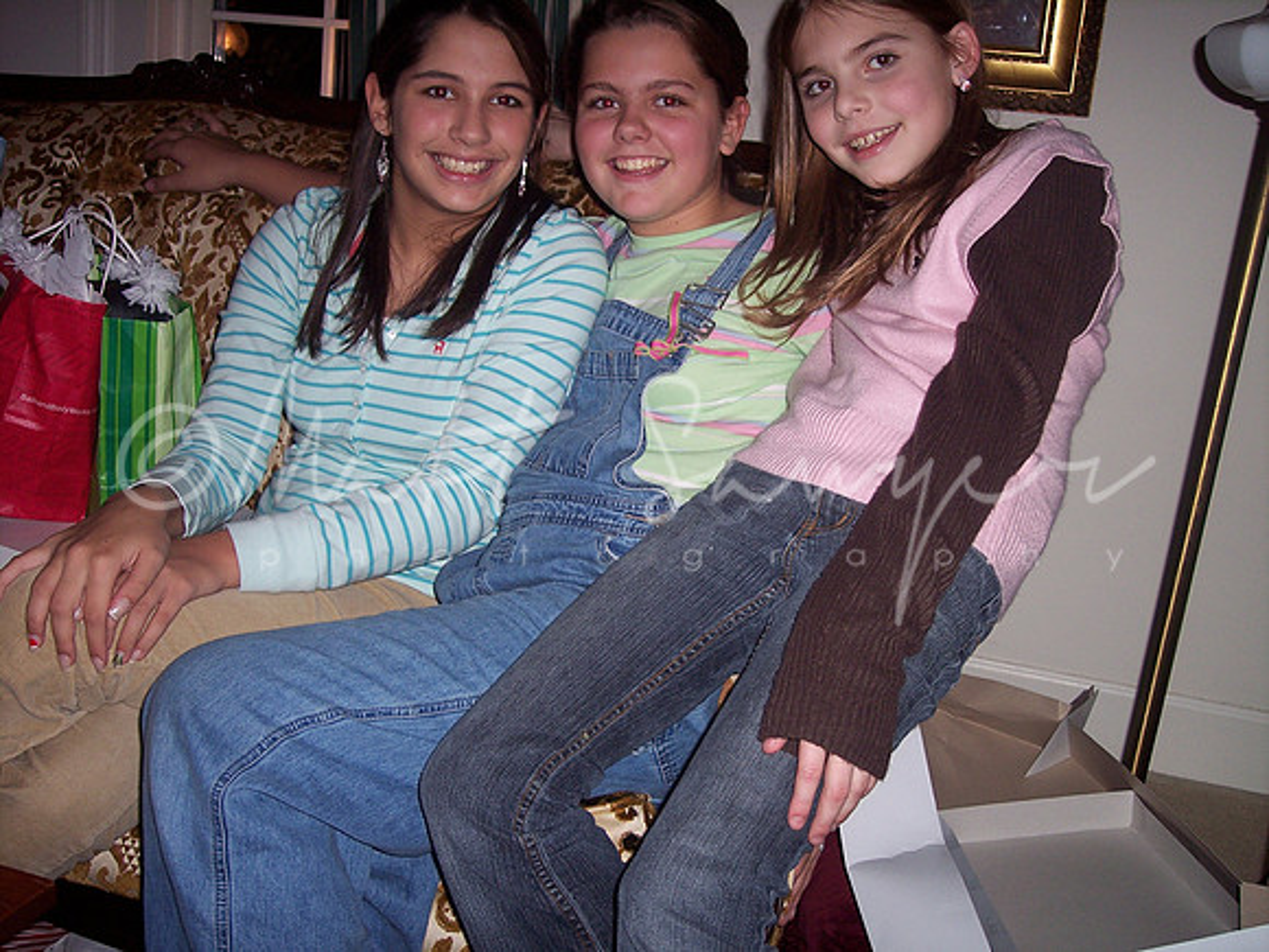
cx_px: 634
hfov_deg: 47.9
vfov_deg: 36.8
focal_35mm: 39
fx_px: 1430
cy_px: 476
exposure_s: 1/60
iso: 100
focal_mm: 8
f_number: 2.8
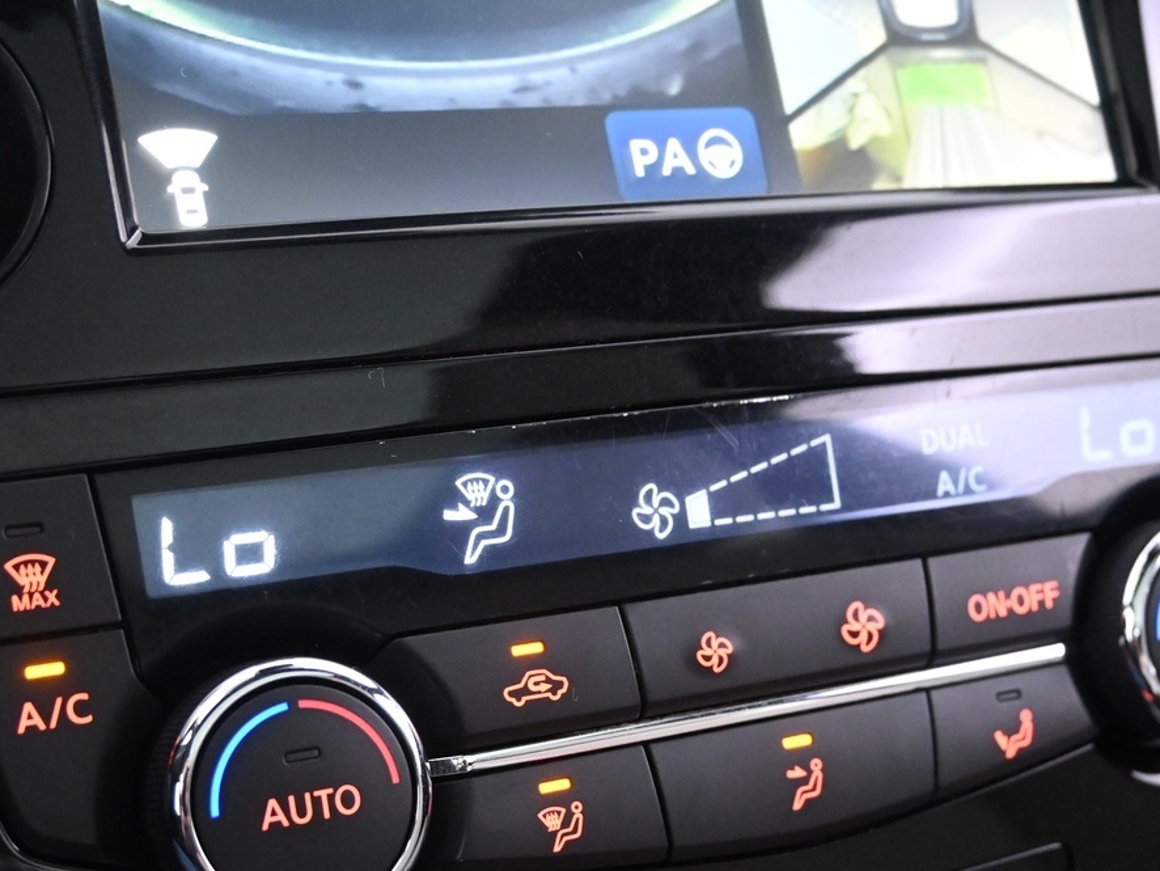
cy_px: 677
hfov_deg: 32.5
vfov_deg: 24.4
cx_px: 613
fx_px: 1988
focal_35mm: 59
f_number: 4
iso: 3200
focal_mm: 22.5
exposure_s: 1/15
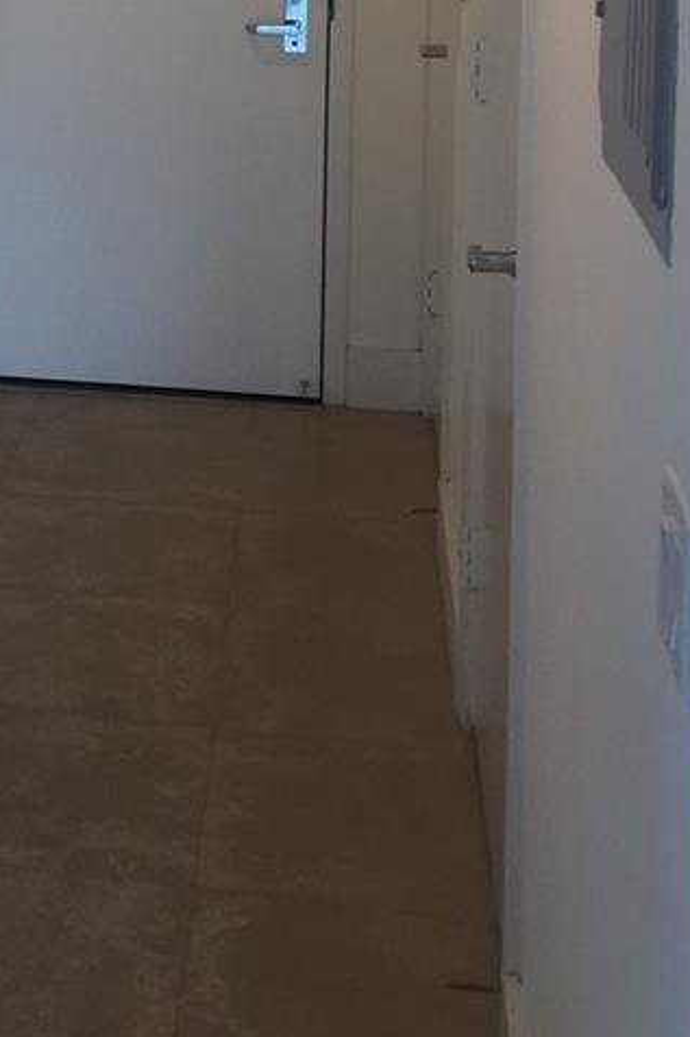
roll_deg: +0.4
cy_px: 15
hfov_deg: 17.0
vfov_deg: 25.4
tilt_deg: -5.9
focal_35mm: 76
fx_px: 2186
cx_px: -189
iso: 40
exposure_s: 1/50
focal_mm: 4.15
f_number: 2.2
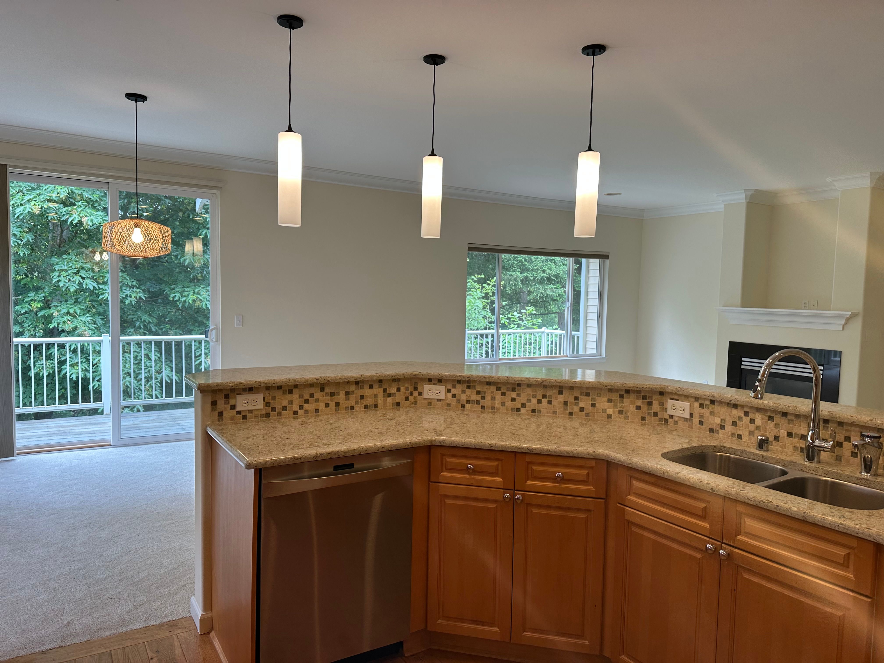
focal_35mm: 24
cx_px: 442
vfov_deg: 56.8
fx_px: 613
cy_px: 332
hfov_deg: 71.6
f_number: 1.78
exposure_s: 1/120
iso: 64
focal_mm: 6.86
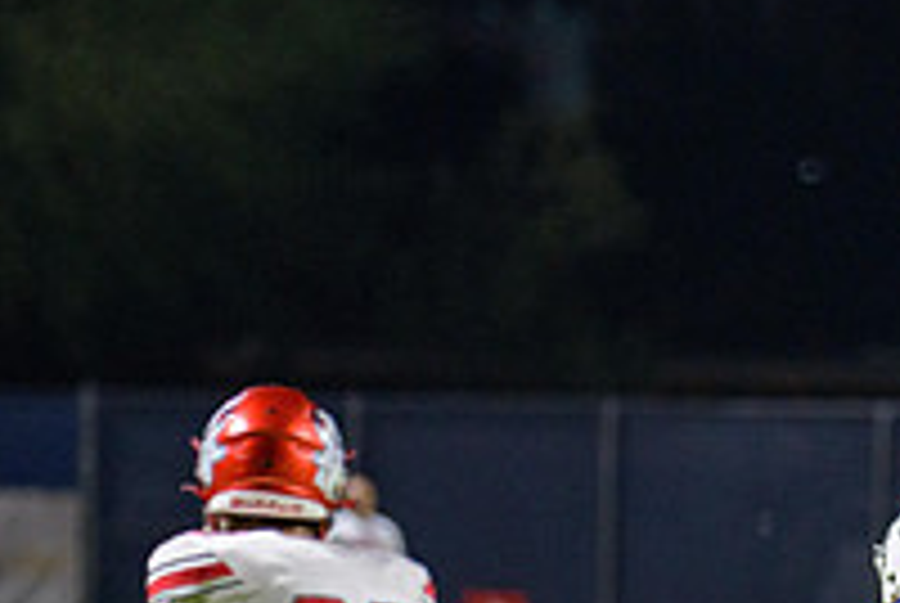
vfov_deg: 2.4
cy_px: 673
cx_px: 976
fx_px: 14146
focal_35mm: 565
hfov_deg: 3.6
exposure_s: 1/250
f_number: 2.8
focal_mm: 195
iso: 2000
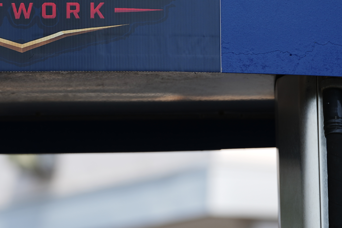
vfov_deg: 2.5
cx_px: 31
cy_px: -62
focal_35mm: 544
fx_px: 5168
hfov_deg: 3.8
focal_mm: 200
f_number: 4.5
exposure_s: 1/400
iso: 50
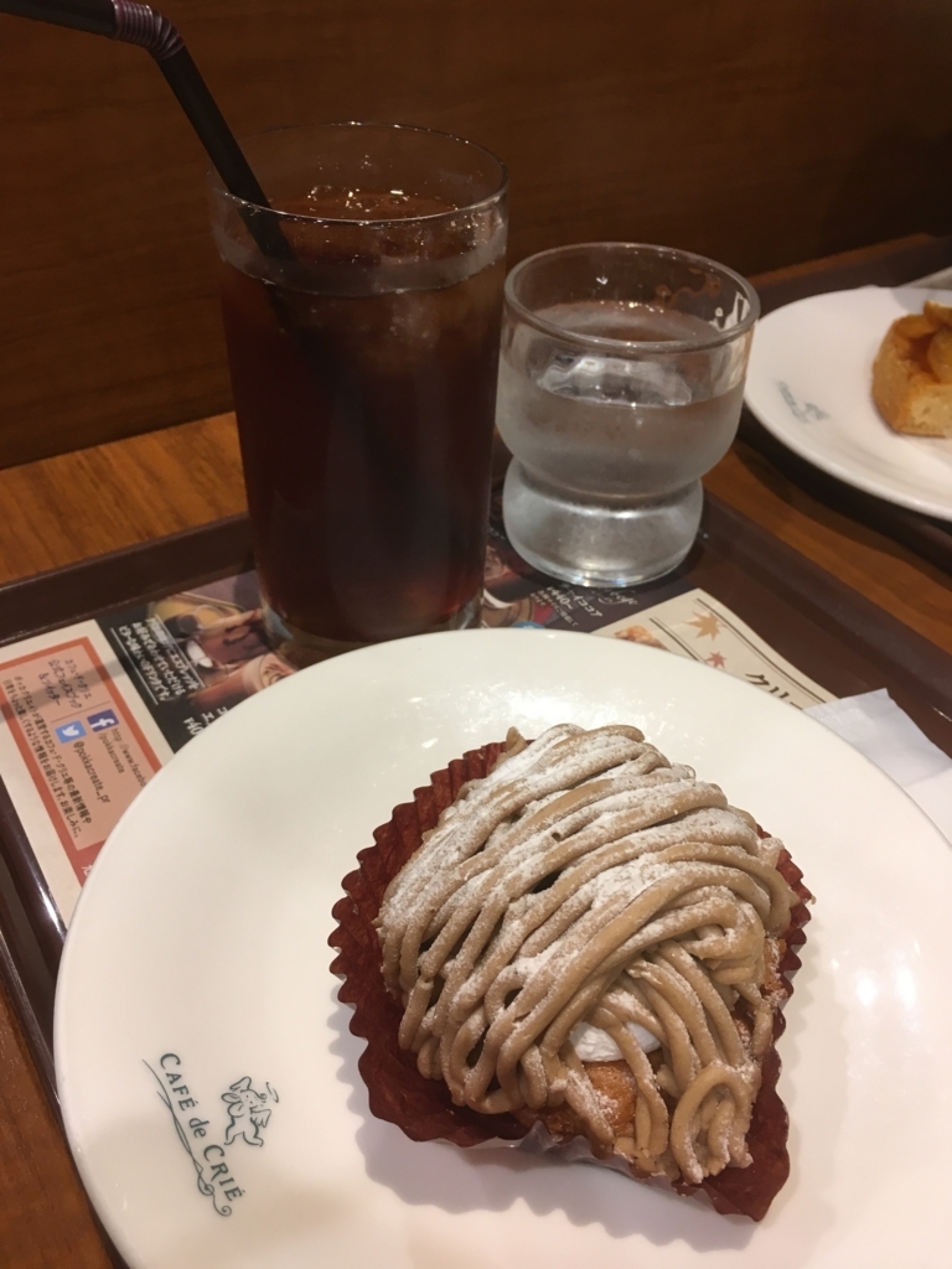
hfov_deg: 48.2
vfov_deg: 61.7
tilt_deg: -39.8
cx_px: 476
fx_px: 1063
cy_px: 634
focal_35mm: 29
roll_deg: -3.3
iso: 64
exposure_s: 1/30
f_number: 2.2
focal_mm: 4.15
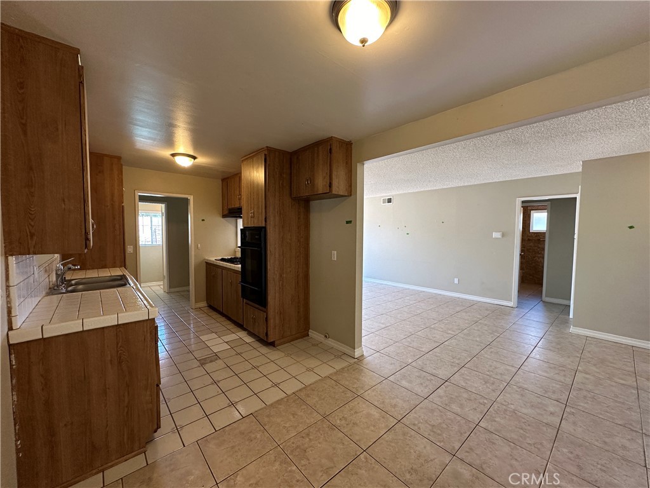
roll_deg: -1.0
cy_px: 244
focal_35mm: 14
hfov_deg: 102.1
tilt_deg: -2.6
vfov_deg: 85.7
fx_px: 263
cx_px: 325
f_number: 2.2
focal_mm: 2.22
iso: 200
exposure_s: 1/120
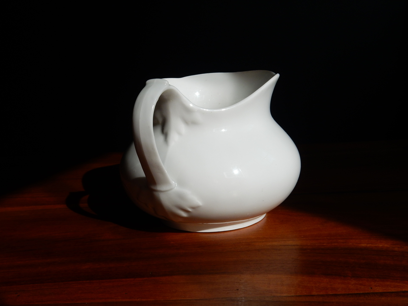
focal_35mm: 43
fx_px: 507
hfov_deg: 43.9
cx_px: 204
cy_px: 153
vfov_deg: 33.6
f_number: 4.2
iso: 125
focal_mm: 7.6
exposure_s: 1/800
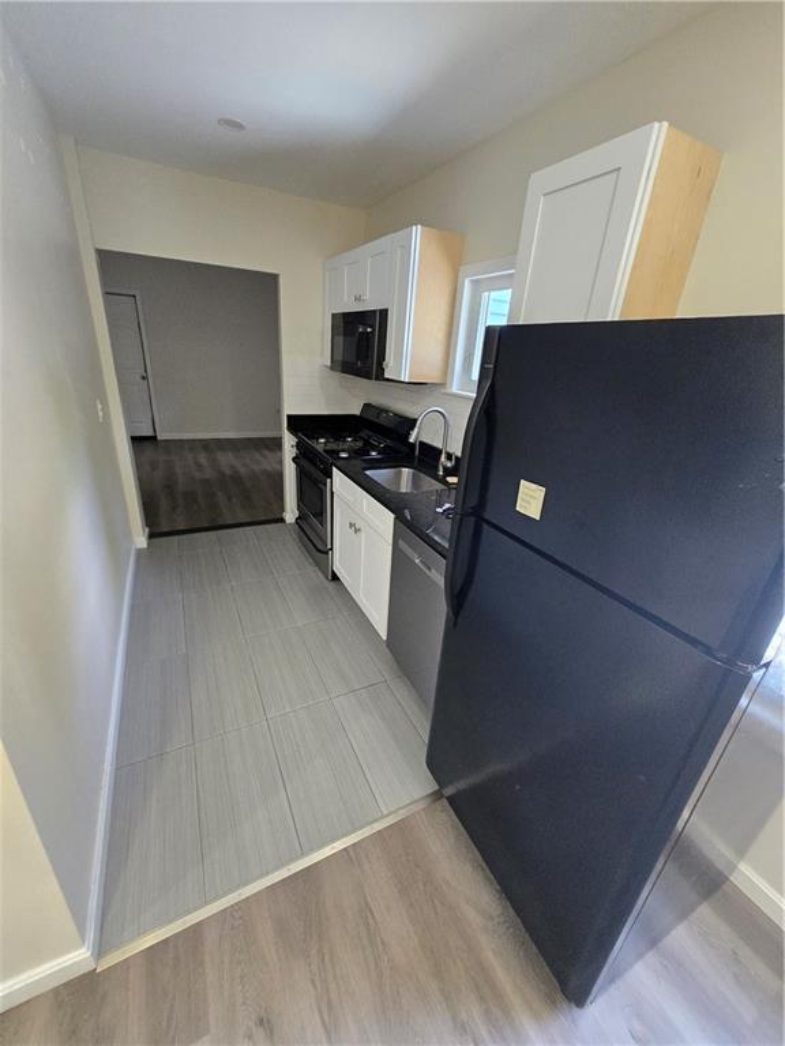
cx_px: 392
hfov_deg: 89.9
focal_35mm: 13
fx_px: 393
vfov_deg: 106.2
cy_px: 523
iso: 400
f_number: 2.2
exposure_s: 1/60
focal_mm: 1.7
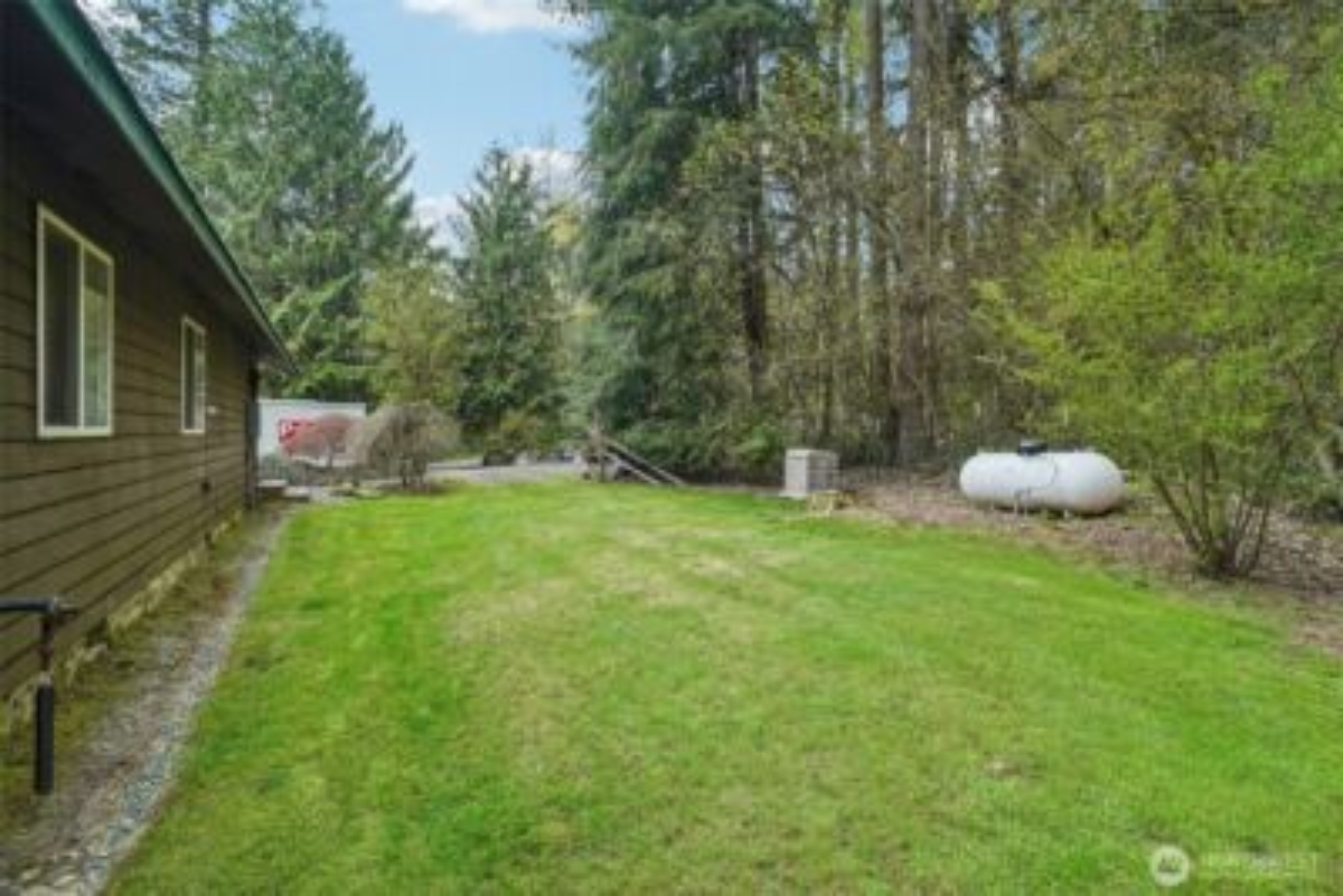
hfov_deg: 96.7
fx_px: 597
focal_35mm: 16
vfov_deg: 73.8
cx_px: 672
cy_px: 448
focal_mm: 16
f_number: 8
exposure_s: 1/320
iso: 1600
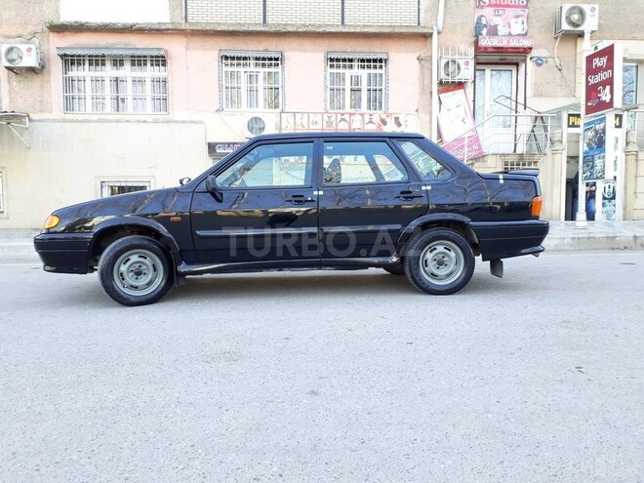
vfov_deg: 51.4
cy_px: 242
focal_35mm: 27
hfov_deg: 65.3
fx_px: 502
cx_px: 322
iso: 50
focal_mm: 3.6
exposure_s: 1/100
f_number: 1.9
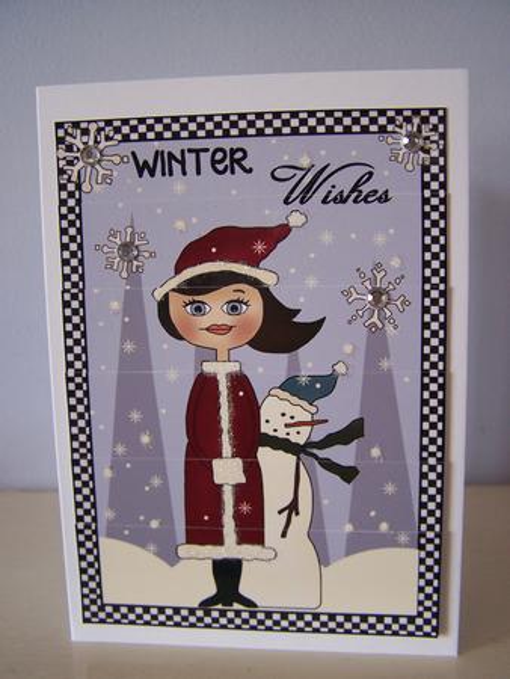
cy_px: 340
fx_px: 746
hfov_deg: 37.8
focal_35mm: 38
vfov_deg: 49.0
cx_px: 255
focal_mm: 6.3
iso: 140
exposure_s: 1/30
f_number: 2.8
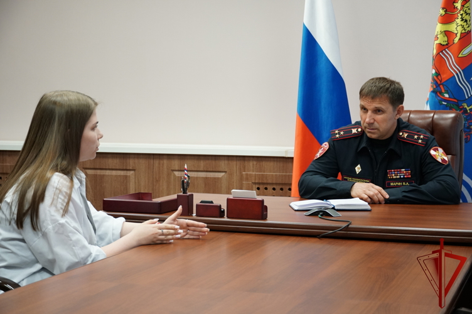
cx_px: 236
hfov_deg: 28.7
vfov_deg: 19.3
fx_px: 924
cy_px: 157
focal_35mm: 70
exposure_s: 1/80
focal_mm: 47
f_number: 5
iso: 1250
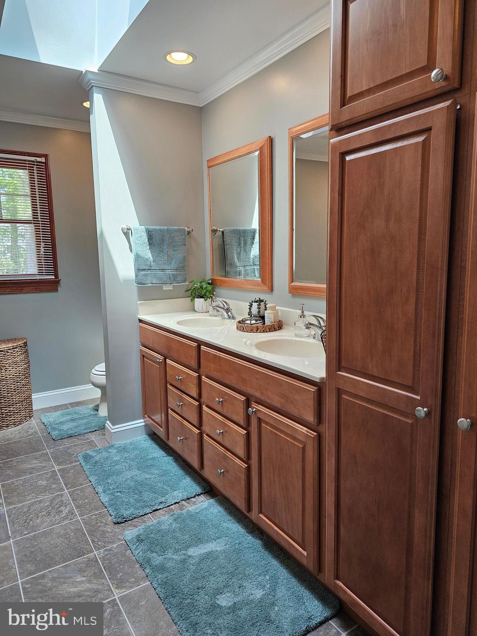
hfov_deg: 58.9
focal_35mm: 23
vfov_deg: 73.9
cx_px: 238
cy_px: 318
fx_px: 423
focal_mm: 6.3
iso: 80
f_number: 1.7
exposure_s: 1/120
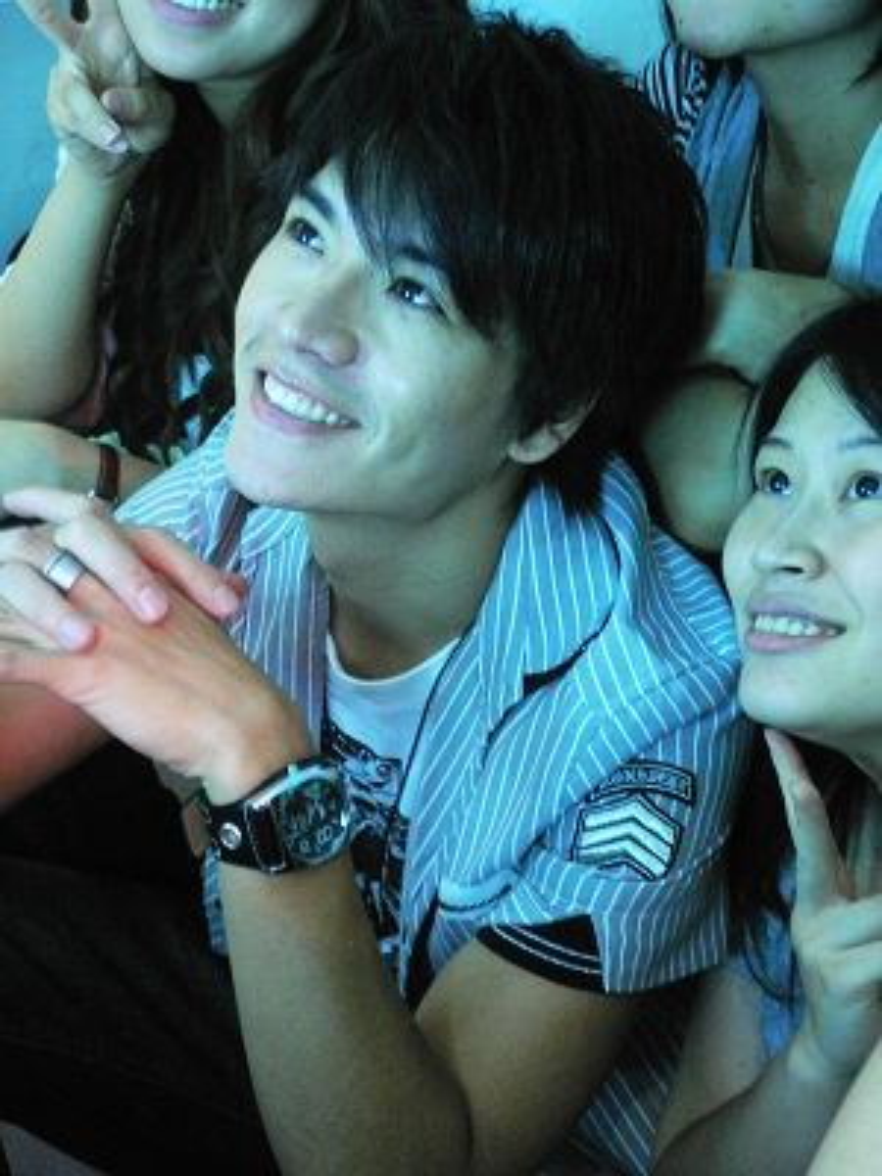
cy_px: 588
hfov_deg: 22.3
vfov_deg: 29.4
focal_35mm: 66
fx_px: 2242
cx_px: 441
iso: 400
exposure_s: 1/8
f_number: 4
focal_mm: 11
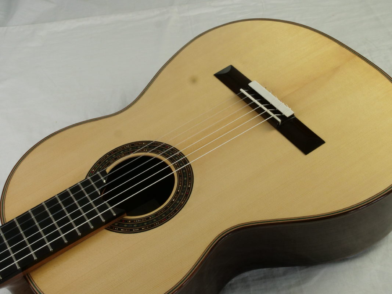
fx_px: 498
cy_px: 147
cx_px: 196
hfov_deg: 43.0
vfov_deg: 32.9
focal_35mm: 44
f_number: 14
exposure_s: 1/60
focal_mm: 22
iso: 2000
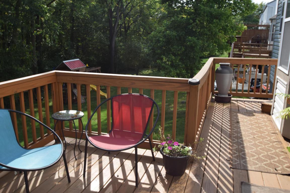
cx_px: 145
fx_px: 254
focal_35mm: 32
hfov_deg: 59.5
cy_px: 96
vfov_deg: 41.7
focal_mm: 21
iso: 200
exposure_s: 1/250
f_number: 8
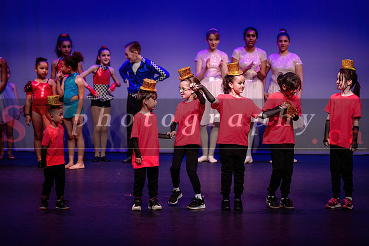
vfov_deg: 8.0
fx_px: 1768
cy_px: 109
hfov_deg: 11.9
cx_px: 205
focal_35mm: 172
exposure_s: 1/640
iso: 1000
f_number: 2.8
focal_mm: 155
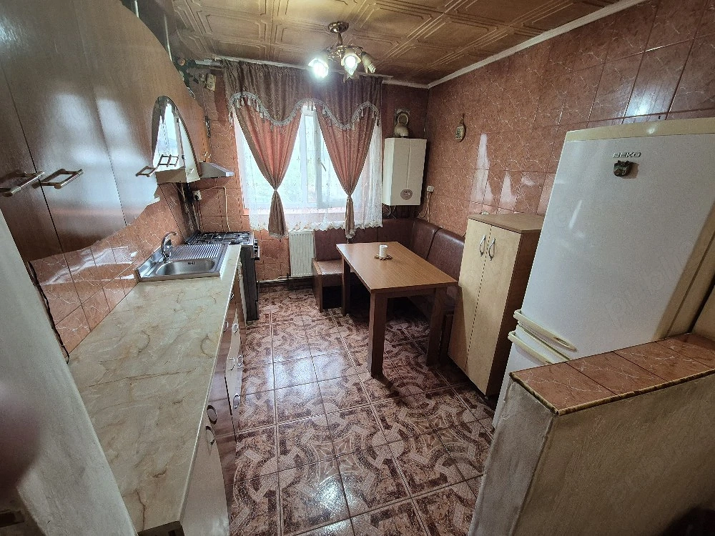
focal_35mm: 13
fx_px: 269
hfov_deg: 106.2
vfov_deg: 89.9
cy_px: 268
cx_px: 358
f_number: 2.2
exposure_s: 1/50
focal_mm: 2.2
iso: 250
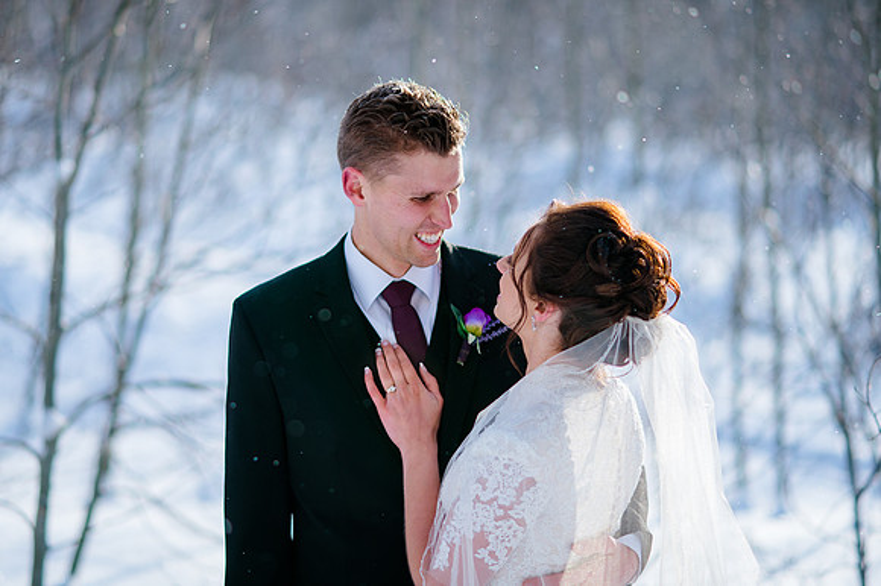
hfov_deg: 18.7
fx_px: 2681
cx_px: 421
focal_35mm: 110
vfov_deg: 12.5
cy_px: 280
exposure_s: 1/2000
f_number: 2
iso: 125
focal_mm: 105
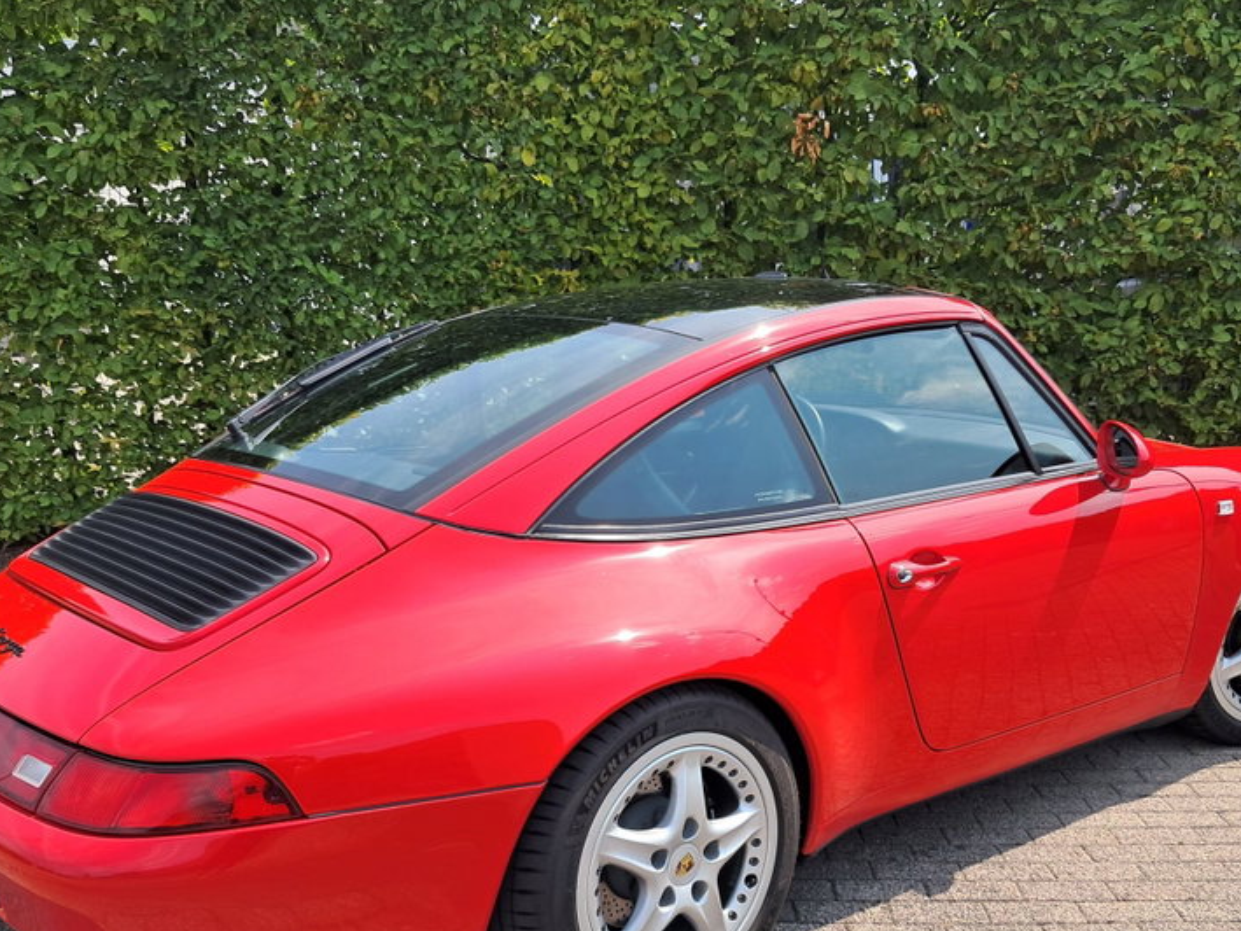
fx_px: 1398
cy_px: 614
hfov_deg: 47.9
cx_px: 625
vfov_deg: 36.5
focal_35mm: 39
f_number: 1.8
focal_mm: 4
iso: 50
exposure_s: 1/443
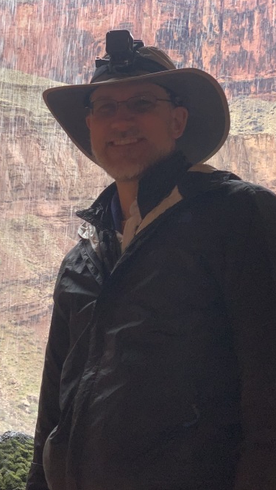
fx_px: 1132
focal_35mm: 87
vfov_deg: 24.4
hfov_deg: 13.6
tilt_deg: +6.1
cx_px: -34
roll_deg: -0.1
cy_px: 273
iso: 25
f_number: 2.4
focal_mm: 6
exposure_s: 1/122
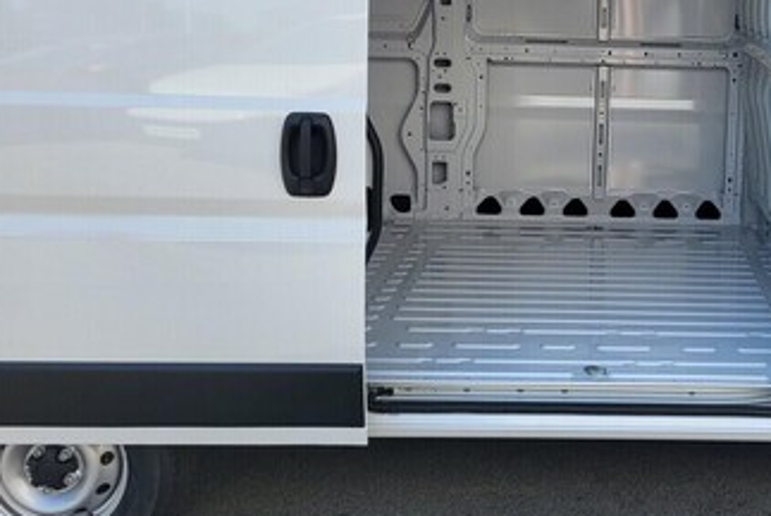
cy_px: 87
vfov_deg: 28.5
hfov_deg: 40.5
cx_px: 642
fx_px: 986
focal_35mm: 46
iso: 40
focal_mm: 5.4
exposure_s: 1/756
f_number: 1.8
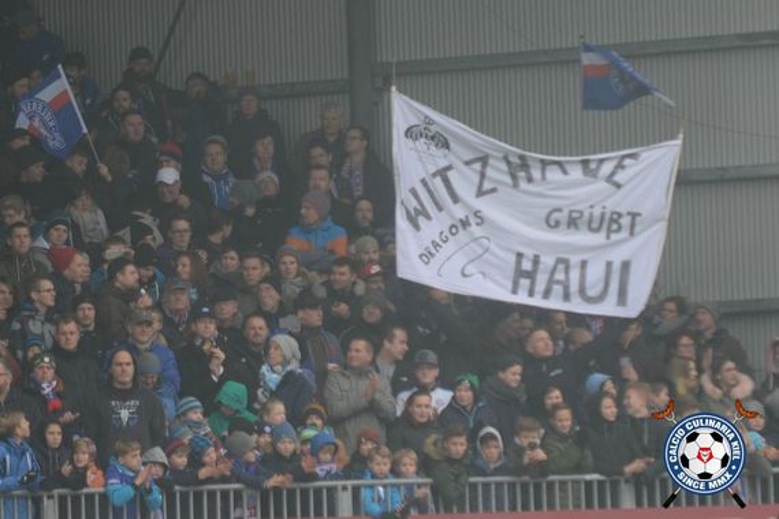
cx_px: 390
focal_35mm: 300
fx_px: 6491
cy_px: 260
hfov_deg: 6.9
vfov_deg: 4.6
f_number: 2.8
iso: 100
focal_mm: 200
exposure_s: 1/250
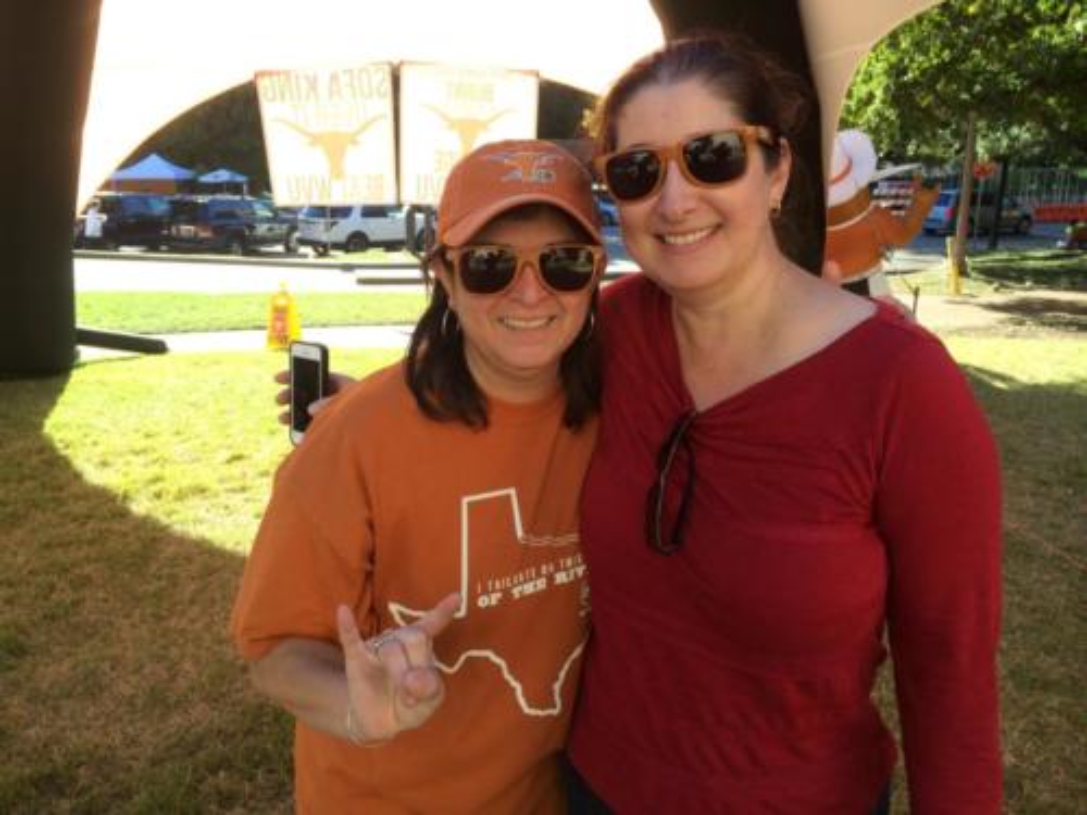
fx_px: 942
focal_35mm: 30
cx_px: 544
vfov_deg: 46.8
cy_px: 408
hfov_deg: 60.0
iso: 32
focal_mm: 4.12
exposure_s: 1/311
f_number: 2.2
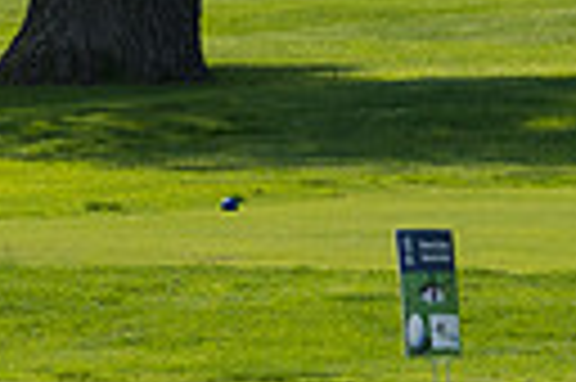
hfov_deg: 1.5
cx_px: -279
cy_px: 90
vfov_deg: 1.0
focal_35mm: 1355
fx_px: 21652
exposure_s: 1/1600
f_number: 5.6
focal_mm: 200
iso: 320
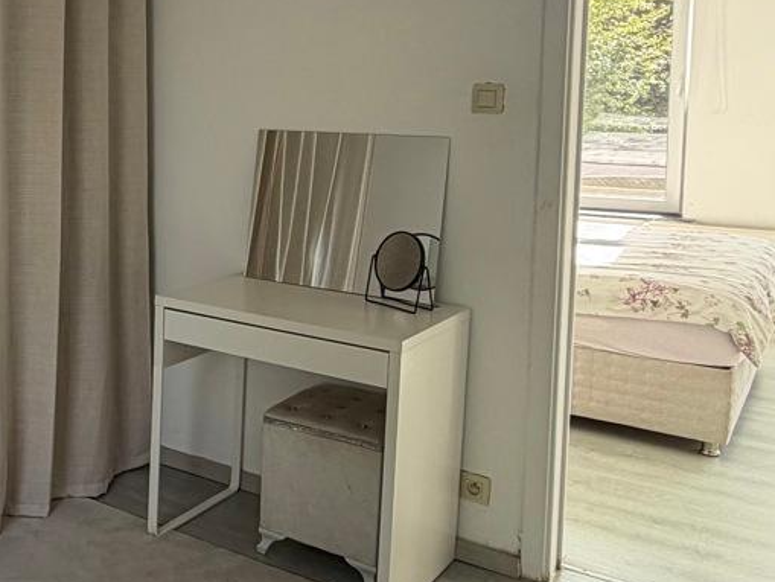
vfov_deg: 32.6
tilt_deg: -6.1
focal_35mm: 44
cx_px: 46
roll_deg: +0.4
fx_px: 985
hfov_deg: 39.2
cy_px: 187
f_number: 2.2
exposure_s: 1/127
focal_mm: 2.22
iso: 64
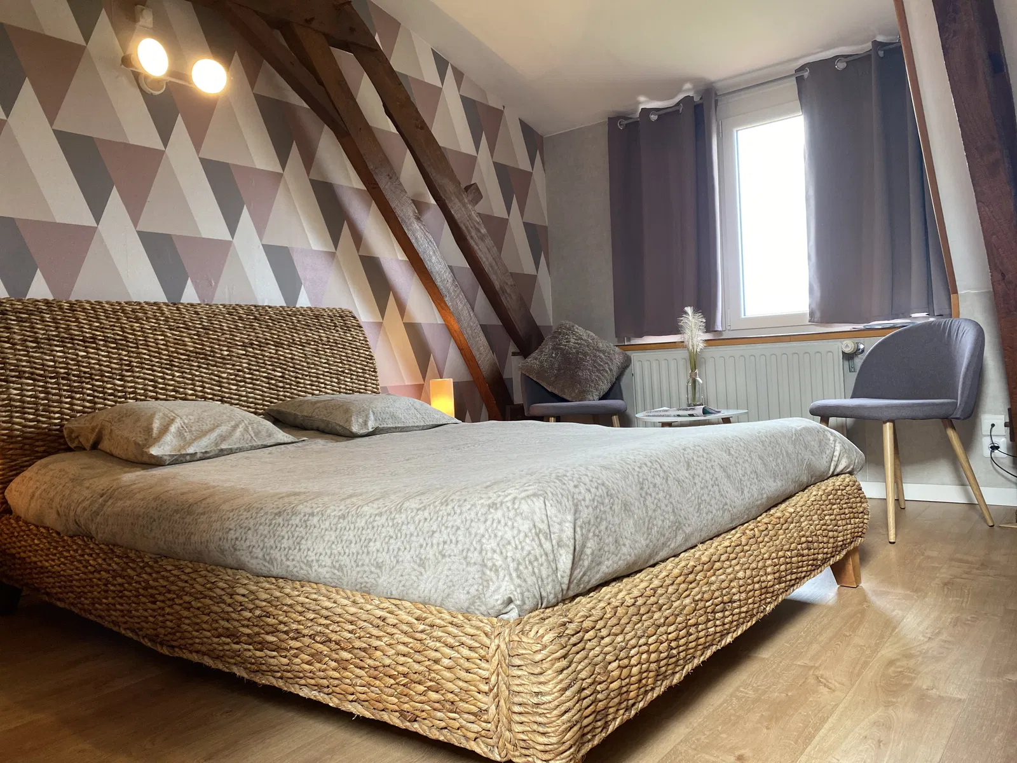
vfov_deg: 53.1
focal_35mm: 26
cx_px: 508
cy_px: 382
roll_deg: +2.8
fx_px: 764
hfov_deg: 67.3
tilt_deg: -0.2
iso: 125
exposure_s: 1/50
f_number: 1.8
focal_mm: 4.25
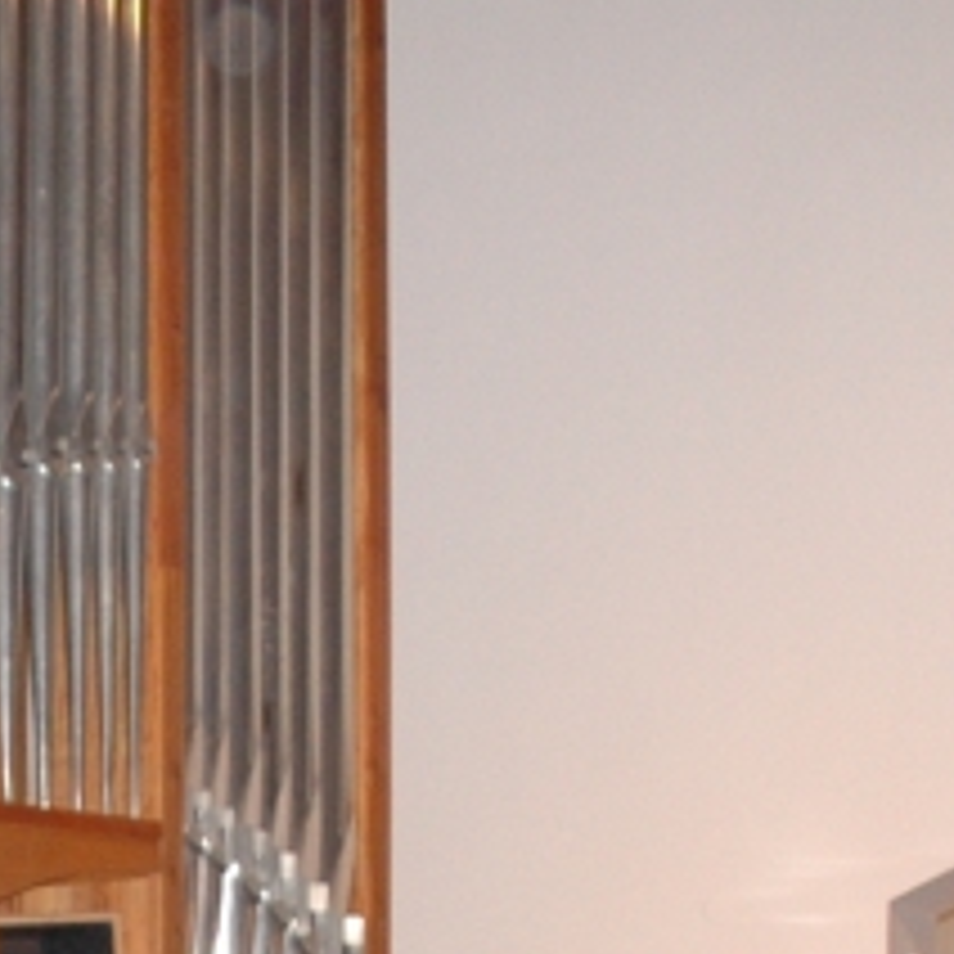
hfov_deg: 13.0
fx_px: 4053
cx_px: -220
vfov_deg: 12.6
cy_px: 1526
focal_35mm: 130
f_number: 5.6
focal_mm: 18
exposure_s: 1/30
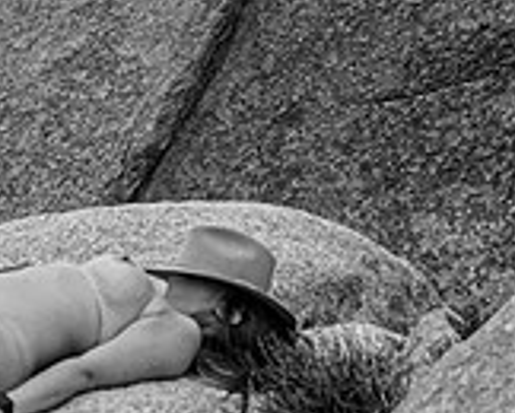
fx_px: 4197
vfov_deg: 5.6
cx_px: 32
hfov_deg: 7.0
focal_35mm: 275
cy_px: 160
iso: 100
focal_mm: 82
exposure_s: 1/1600
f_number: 4
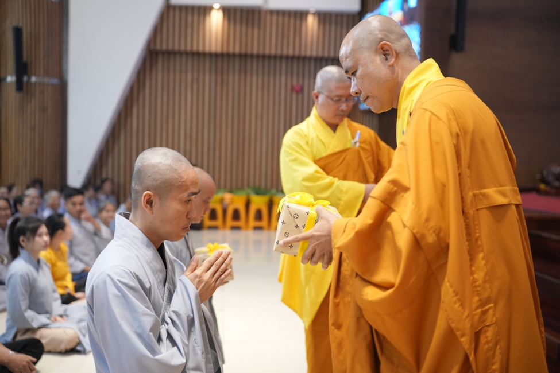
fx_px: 544
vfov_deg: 37.9
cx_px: 280
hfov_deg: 54.4
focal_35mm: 35
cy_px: 186
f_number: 2
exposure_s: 1/250
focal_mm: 35
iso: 1600
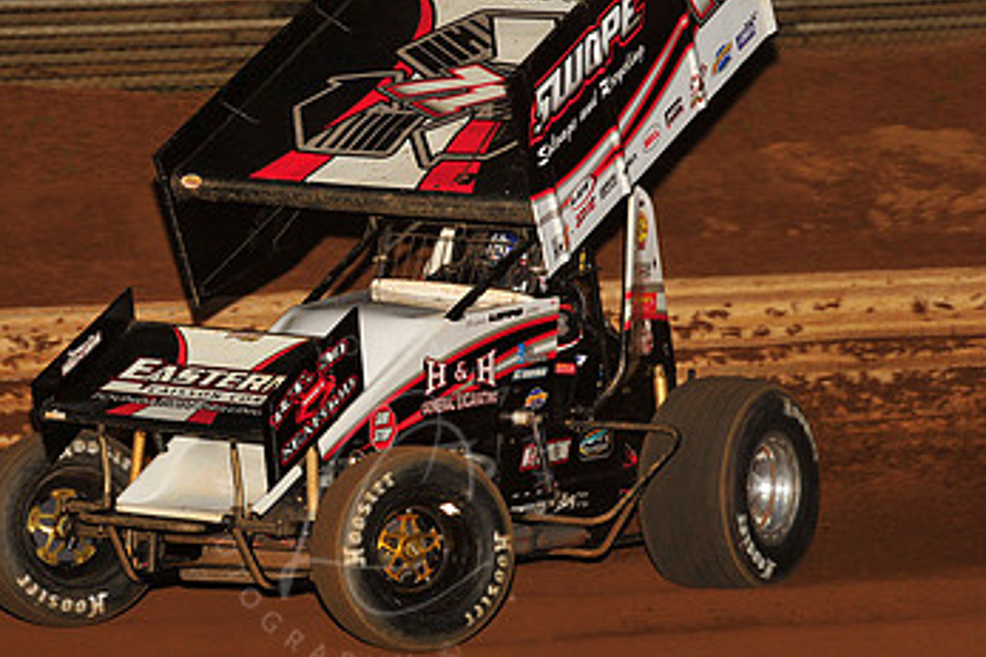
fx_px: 5721
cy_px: 242
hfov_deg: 9.8
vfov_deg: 6.6
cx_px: 381
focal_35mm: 209
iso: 1000
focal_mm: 125
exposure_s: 1/320
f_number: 7.1
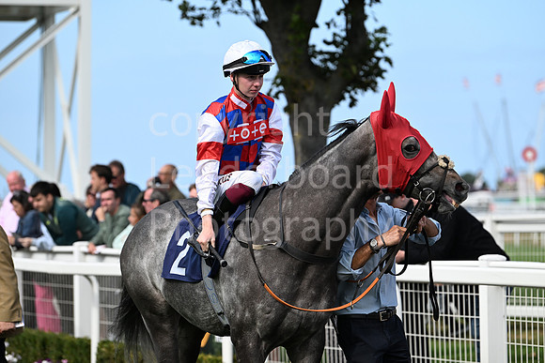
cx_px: 272
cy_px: 182
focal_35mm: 180
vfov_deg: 7.6
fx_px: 2726
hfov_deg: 11.4
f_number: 4.5
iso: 800
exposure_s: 1/4000
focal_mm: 180
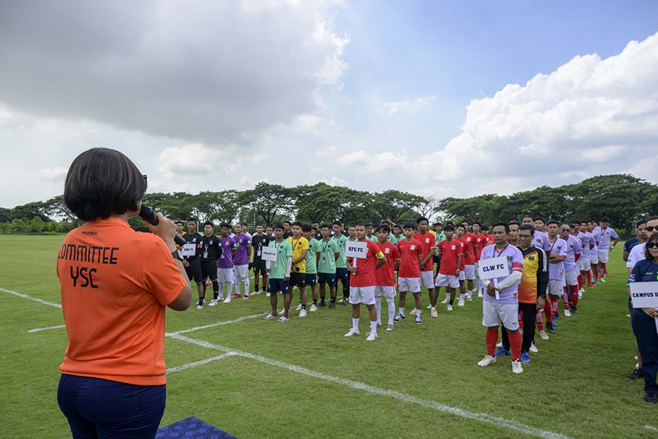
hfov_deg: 73.7
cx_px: 329
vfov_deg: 53.1
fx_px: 439
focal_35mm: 24
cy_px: 220
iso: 560
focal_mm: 24
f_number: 8
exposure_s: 1/1000
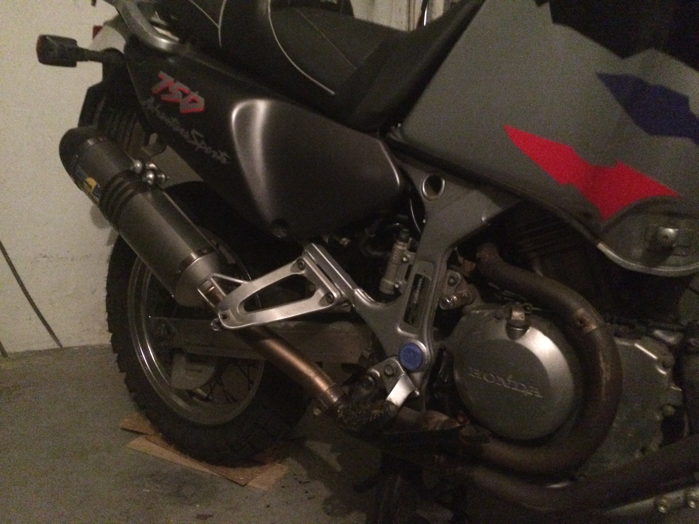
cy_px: 262
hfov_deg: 61.7
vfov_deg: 48.2
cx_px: 350
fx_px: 586
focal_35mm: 29
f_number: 2.2
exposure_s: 1/15
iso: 1250
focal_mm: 4.15
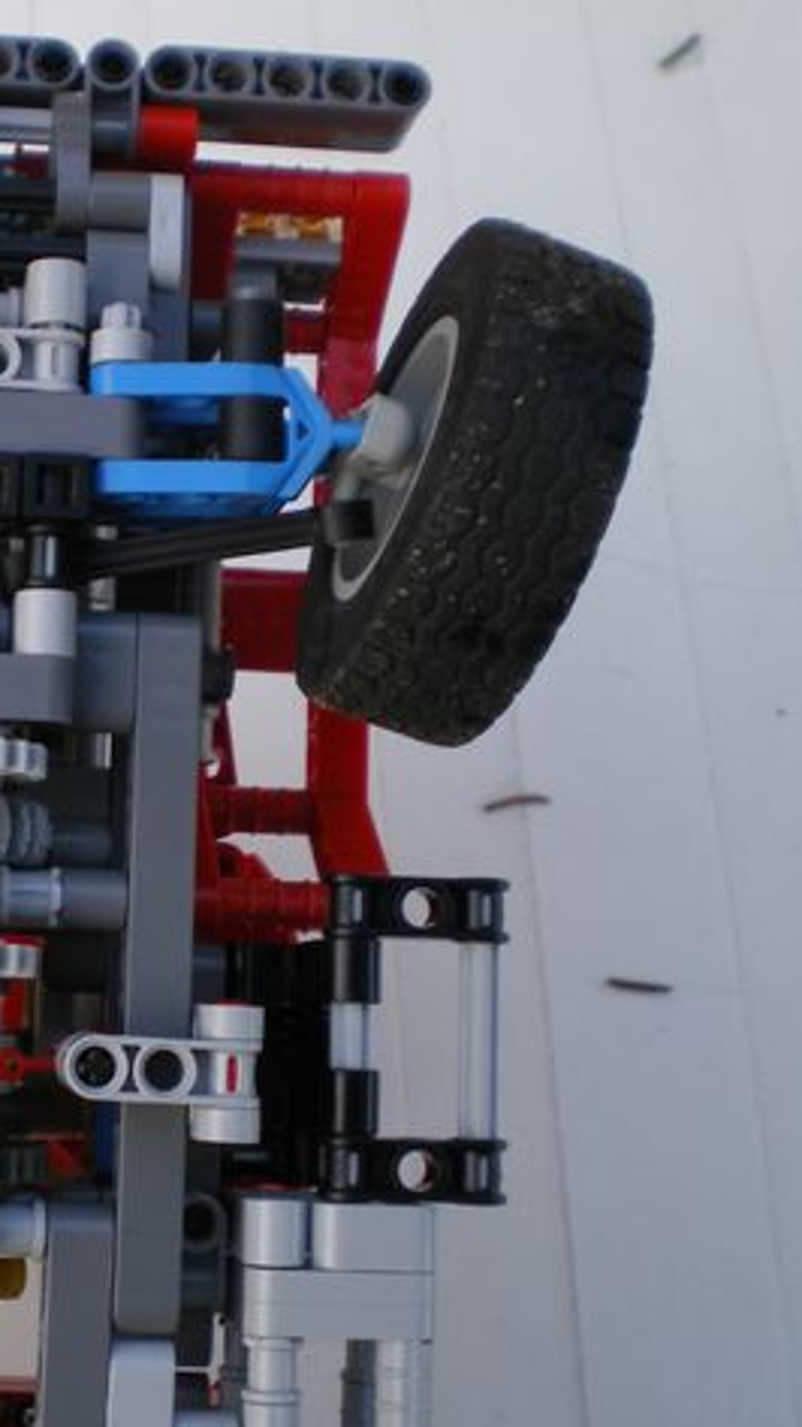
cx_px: -24
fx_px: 2118
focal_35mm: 56
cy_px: 709
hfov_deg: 20.7
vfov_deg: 37.2
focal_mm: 6.3
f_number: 3.1
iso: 64
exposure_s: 1/80
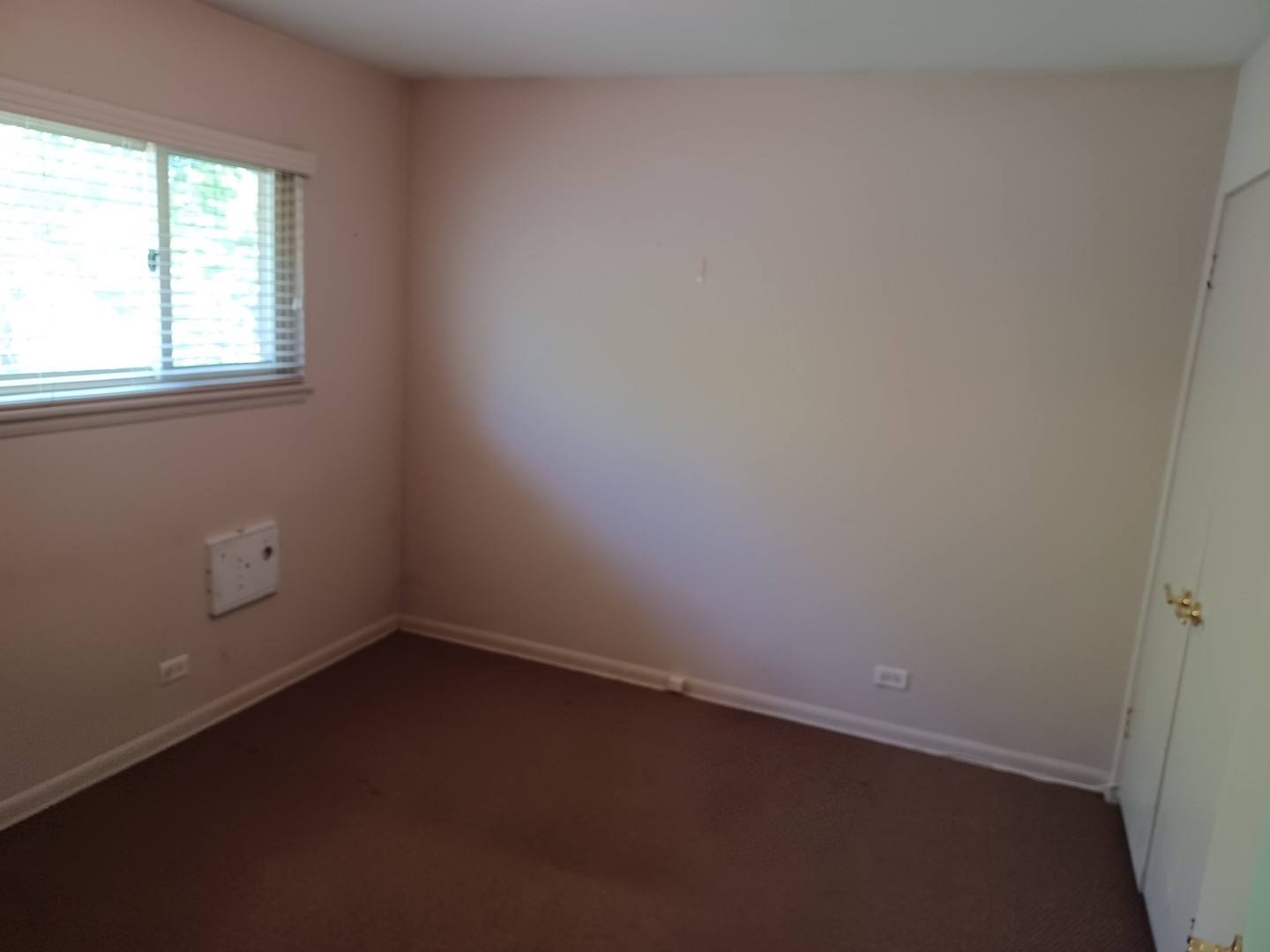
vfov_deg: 54.9
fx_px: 917
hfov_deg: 69.4
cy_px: 476
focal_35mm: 25
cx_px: 635
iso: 320
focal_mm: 4.6
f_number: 1.8
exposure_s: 1/40
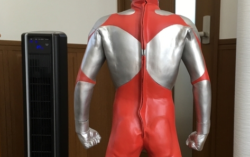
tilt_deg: -7.7
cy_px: 114
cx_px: 152
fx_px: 354
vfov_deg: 24.7
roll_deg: -0.2
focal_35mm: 52
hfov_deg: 38.7
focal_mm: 4.15
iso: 25
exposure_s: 1/15
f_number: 2.2
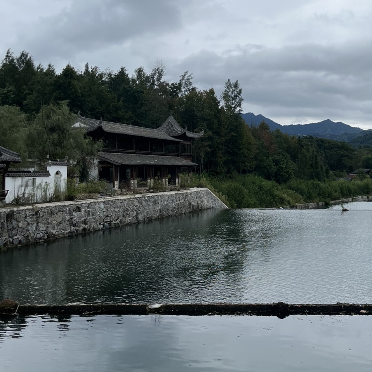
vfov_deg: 35.0
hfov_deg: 34.8
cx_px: 268
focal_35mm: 48
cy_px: 125
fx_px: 584
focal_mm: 5.1
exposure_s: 1/4651
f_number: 1.6
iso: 50
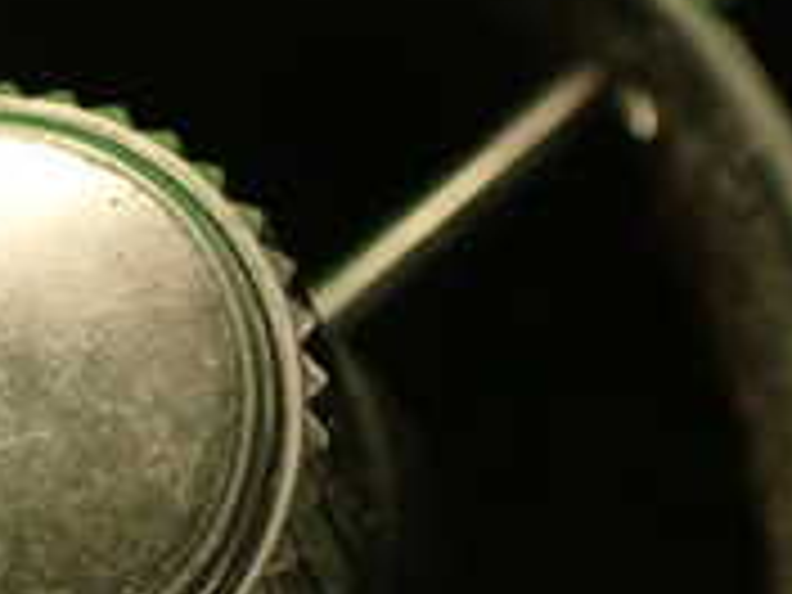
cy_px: 472
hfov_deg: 17.3
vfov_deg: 13.5
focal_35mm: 109
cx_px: -117
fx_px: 2494
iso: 800
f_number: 2.4
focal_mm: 5.79
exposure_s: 1/30
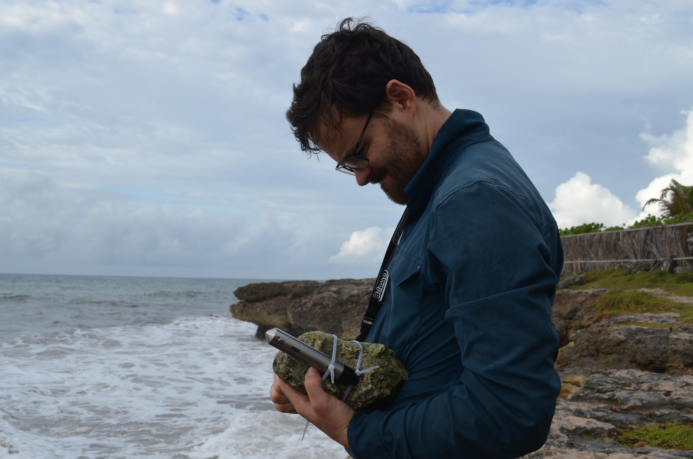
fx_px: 634
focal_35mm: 33
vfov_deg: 39.8
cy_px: 230
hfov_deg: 57.3
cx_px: 346
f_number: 8
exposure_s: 1/250
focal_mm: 22
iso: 180
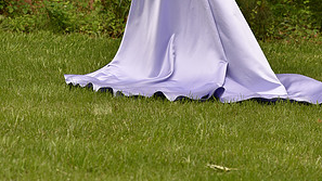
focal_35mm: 174
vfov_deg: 6.9
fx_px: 1486
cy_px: -103
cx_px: 128
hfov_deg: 12.4
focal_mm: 85
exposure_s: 1/320
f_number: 6.3
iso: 200
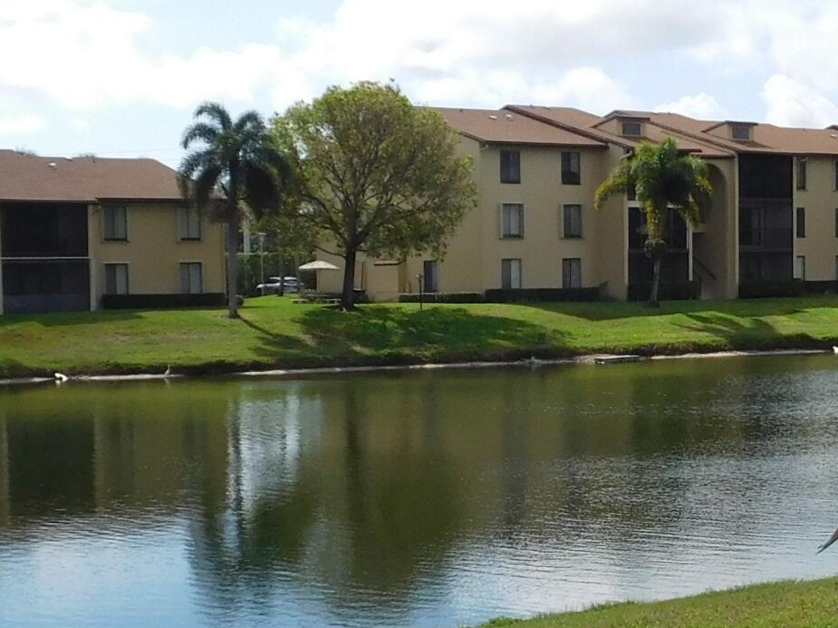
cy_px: 412
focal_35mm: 74
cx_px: 415
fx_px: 1791
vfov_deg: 19.8
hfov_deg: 26.3
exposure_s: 1/500
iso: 125
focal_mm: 4
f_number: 6
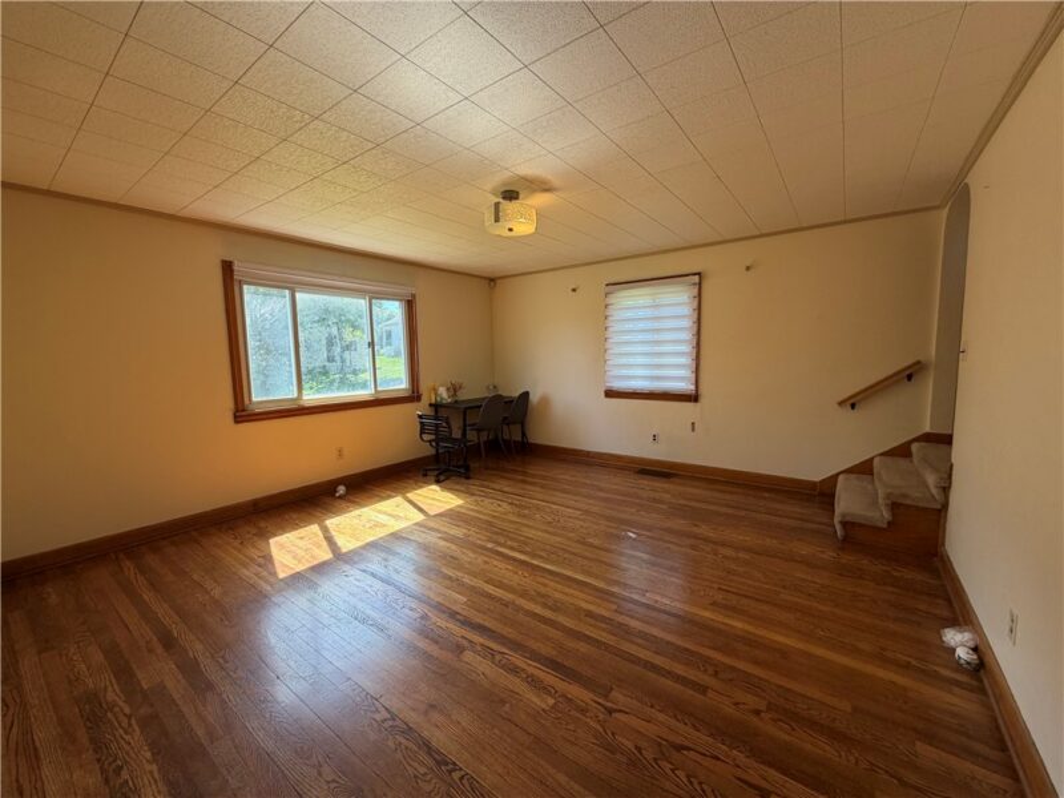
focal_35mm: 14
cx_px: 532
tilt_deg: -5.6
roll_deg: +0.9
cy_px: 399
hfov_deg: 102.1
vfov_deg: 85.7
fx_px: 430
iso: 80
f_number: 2.2
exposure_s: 1/121
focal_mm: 2.22
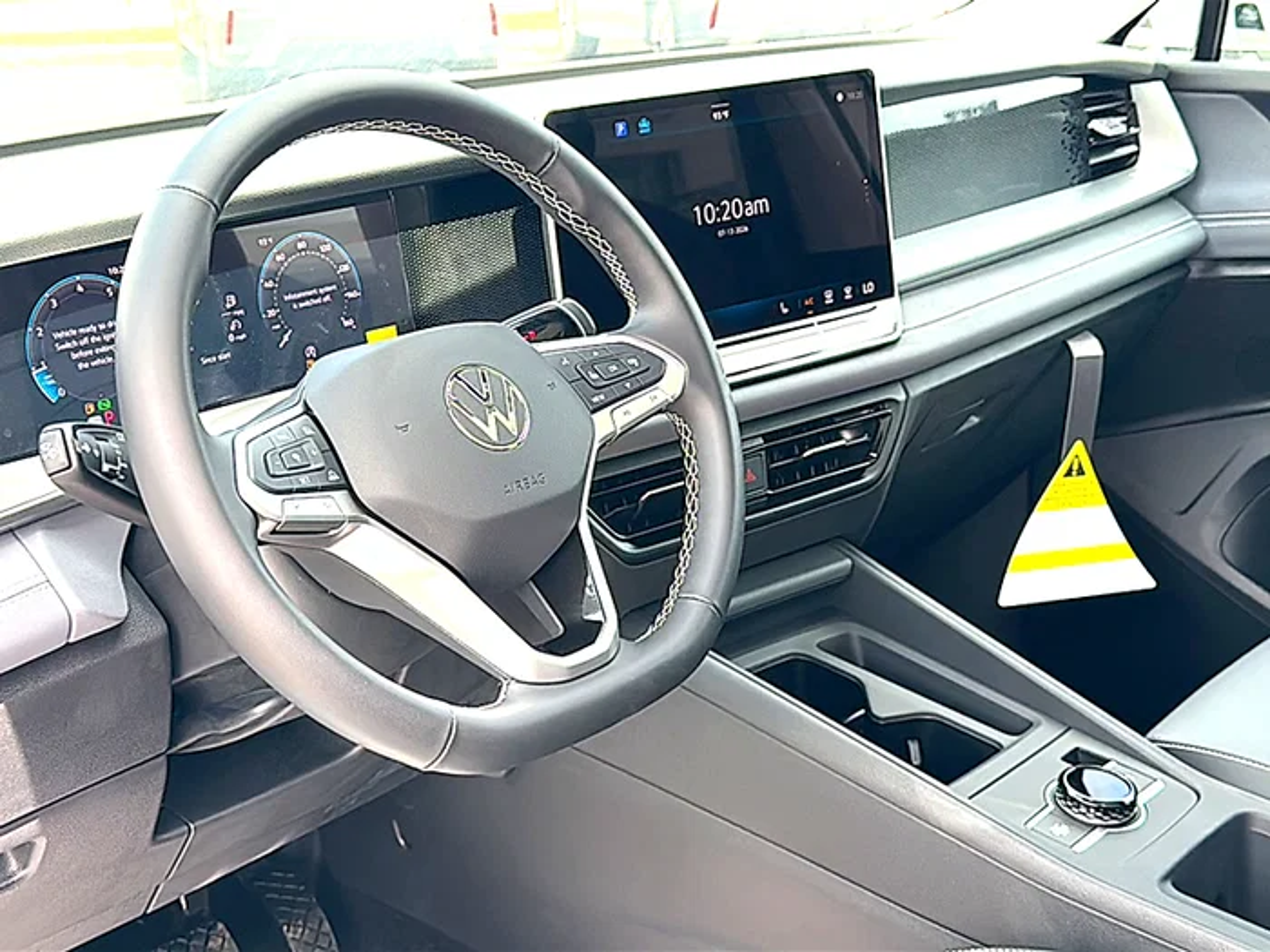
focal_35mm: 40
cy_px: 476
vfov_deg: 36.0
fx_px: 1468
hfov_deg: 46.8
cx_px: 635
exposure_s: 1/437
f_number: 1.78
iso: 125
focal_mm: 6.86
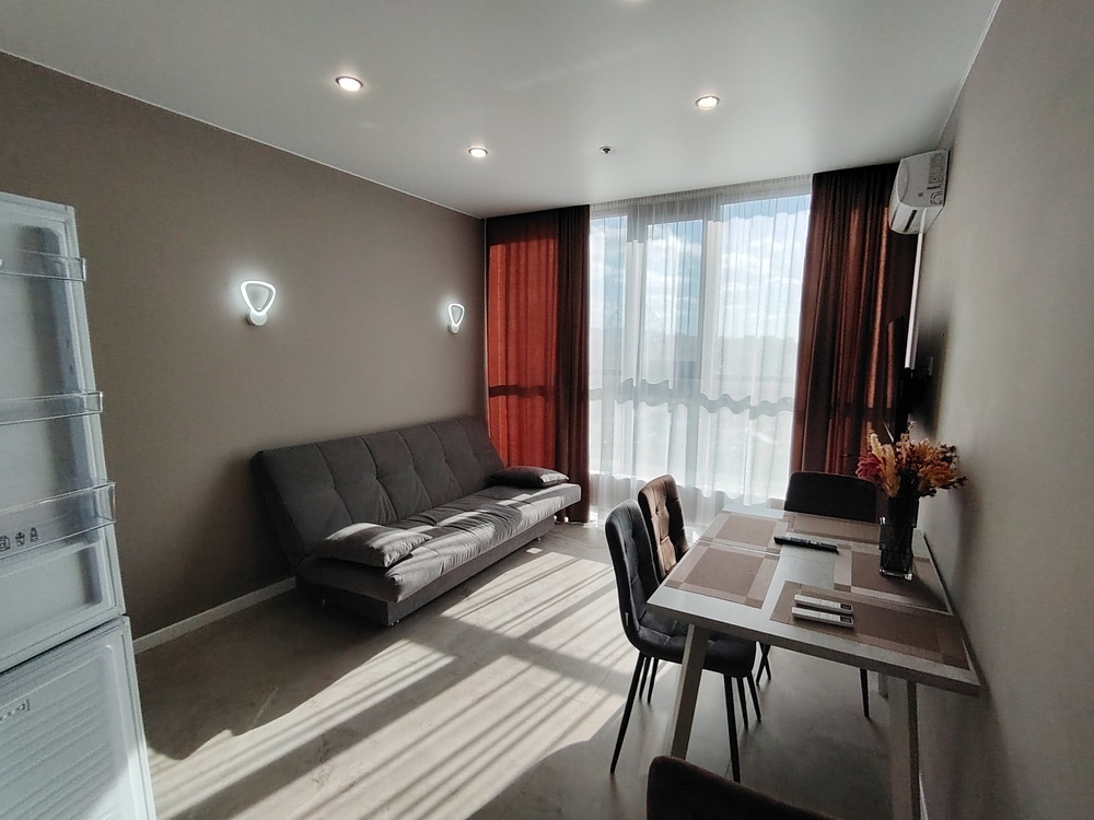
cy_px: 410
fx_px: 537
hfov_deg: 91.0
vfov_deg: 74.7
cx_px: 547
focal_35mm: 17
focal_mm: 1.42
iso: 100
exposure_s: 1/630
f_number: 2.2
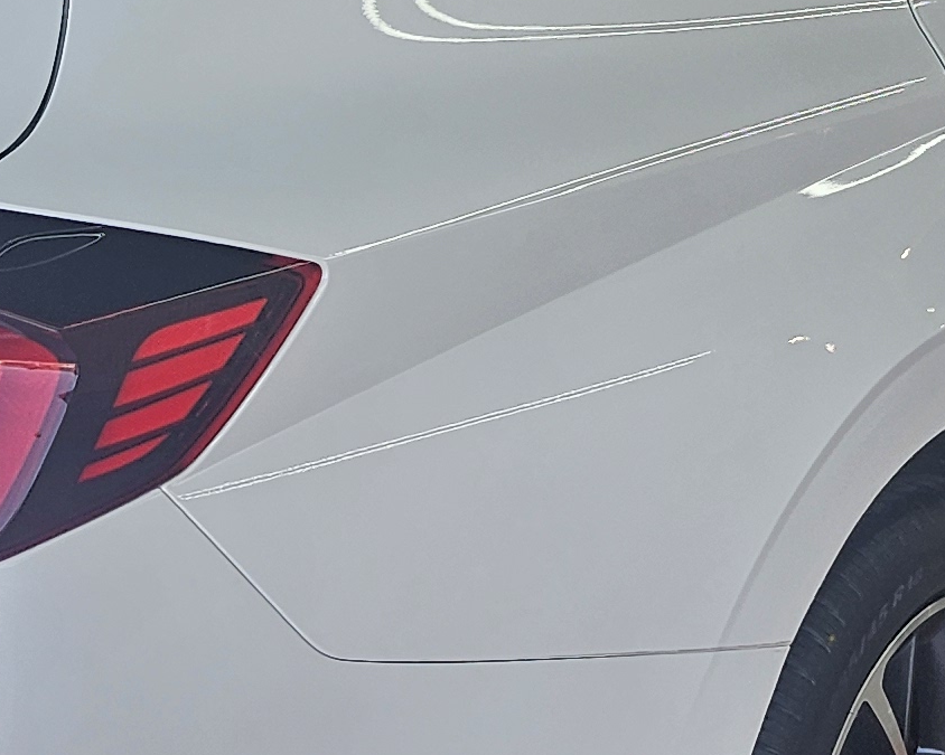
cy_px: 355
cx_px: 395
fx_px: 3104
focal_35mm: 111
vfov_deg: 13.9
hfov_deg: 17.3
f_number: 1.8
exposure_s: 1/394
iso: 50
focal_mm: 5
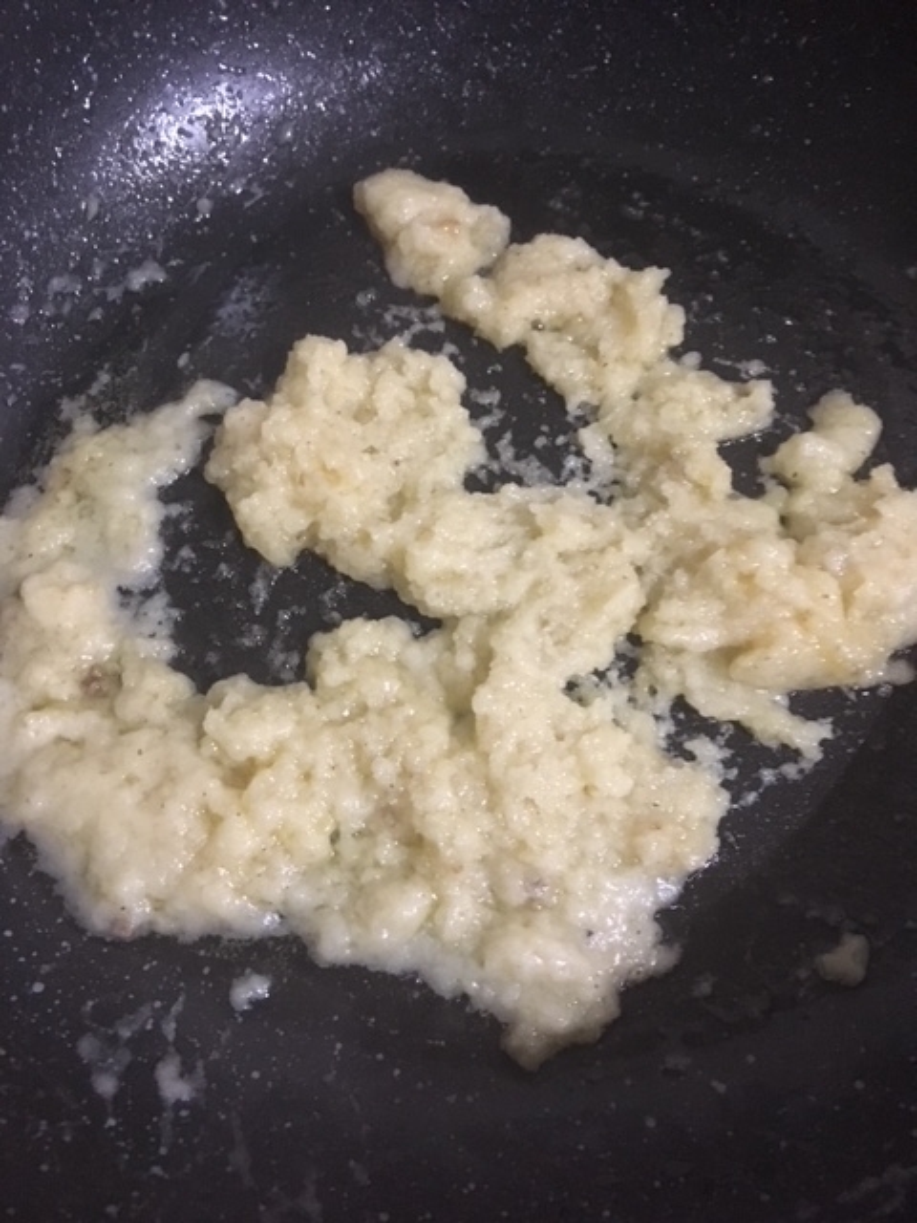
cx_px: 458
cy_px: 612
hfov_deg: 48.2
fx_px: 1024
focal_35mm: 29
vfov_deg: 61.7
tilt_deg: -65.3
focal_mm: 4.15
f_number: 2.2
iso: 320
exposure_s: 1/15
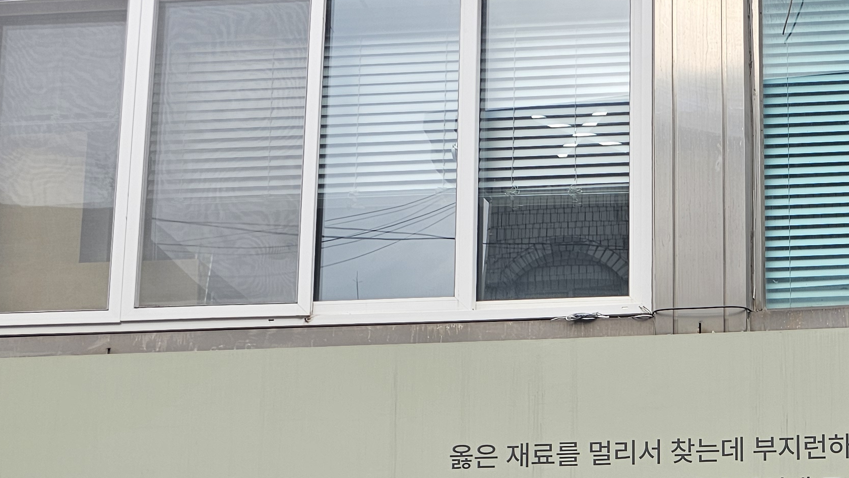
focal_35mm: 60
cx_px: 911
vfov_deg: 18.0
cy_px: 707
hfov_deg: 31.4
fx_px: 1351
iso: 20
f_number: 1.7
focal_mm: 6.3
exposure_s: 1/398
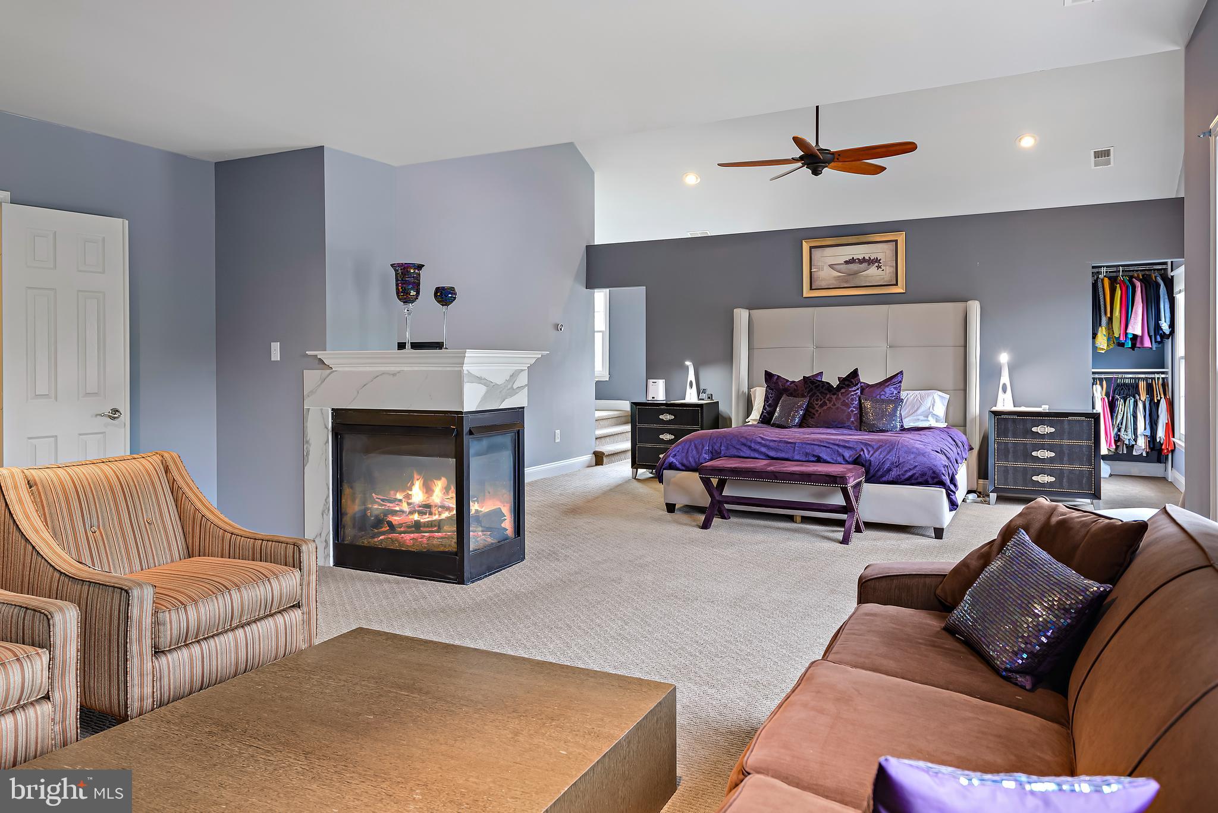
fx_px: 812
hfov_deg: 73.7
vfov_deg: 53.2
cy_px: 406
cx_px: 609
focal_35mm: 24
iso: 250
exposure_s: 1/3
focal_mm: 24
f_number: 9
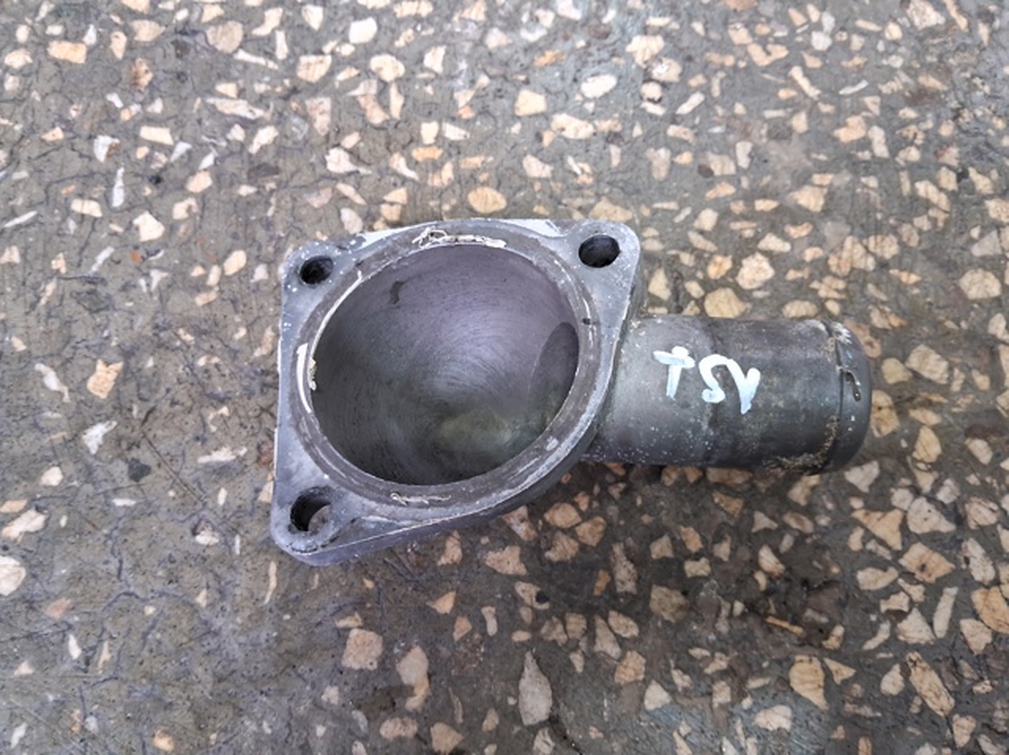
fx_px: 757
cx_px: 504
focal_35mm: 26
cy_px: 378
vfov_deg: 53.0
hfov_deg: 67.3
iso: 640
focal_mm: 3.98
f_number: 1.8
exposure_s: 1/33
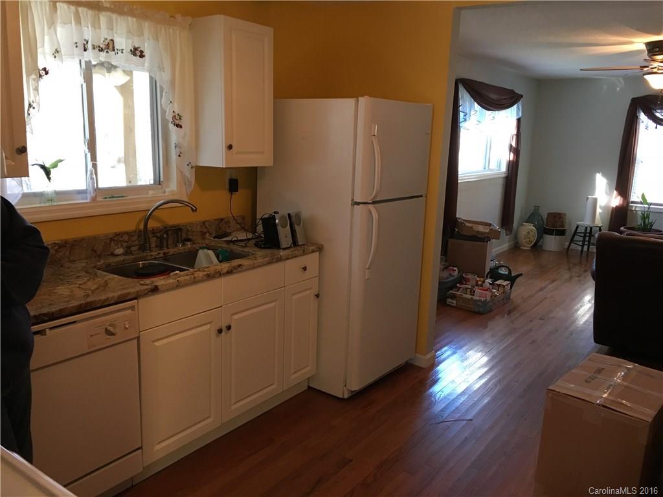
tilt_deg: -9.8
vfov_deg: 48.2
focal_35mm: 29
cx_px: 332
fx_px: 555
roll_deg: -1.9
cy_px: 248
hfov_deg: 61.7
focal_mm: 4.15
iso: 125
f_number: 2.2
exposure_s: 1/30
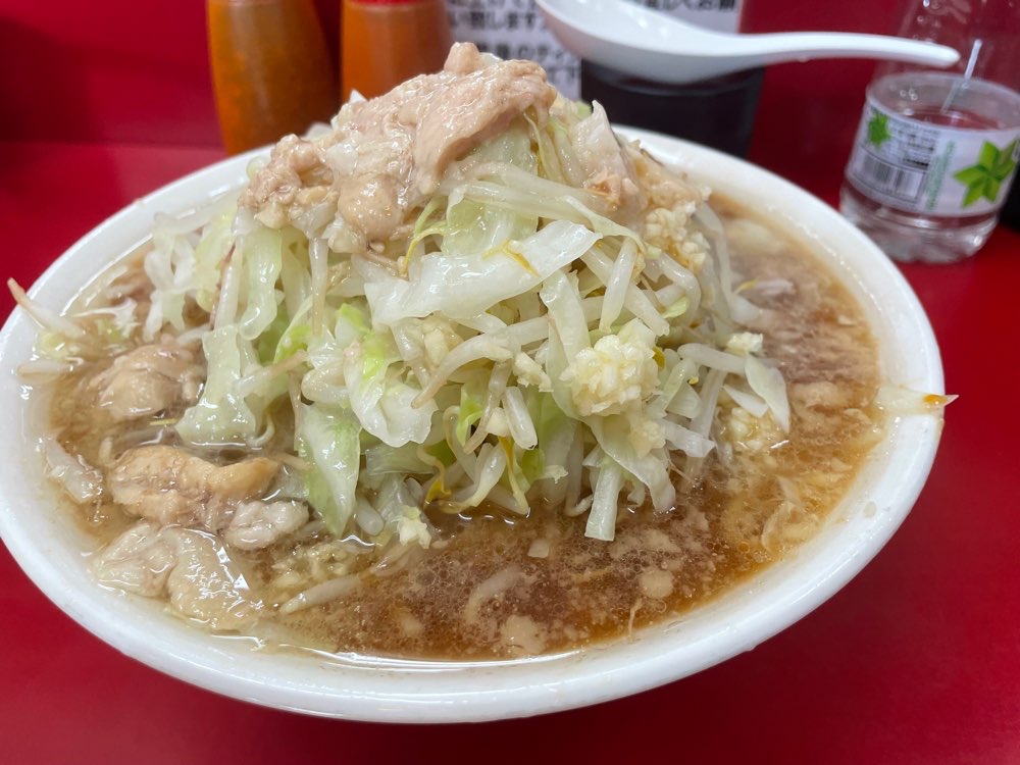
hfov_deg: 67.3
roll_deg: +1.4
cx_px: 510
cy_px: 382
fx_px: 766
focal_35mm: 26
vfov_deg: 53.1
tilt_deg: -39.1
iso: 125
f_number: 1.6
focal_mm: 4.2
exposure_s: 1/121
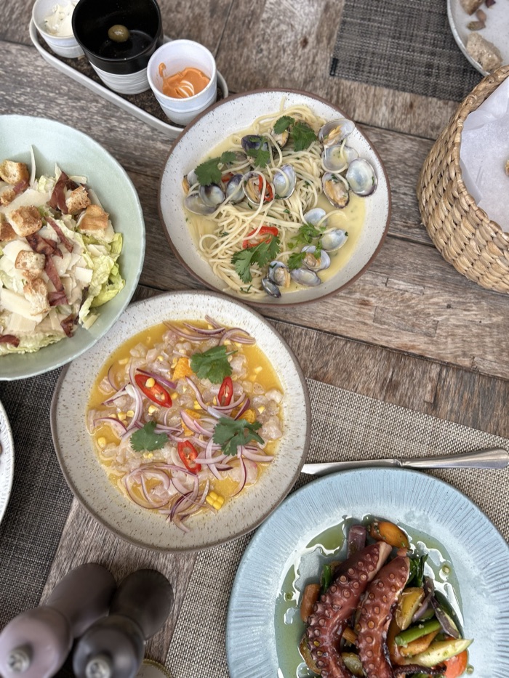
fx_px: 510
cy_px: 339
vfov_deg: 67.3
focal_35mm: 26
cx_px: 254
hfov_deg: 53.1
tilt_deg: -78.4
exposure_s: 1/887
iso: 50
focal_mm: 5.7
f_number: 1.5
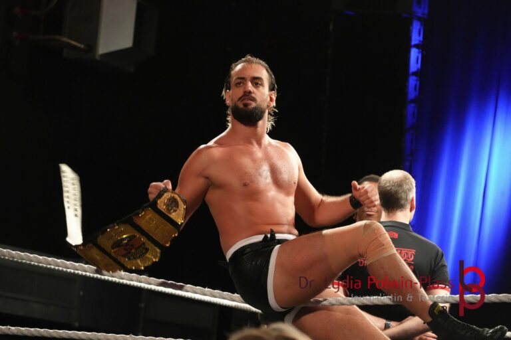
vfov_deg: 7.4
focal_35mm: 186
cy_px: 170
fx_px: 2640
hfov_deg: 11.1
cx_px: 256
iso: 6400
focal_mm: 124
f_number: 5.6
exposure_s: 1/125
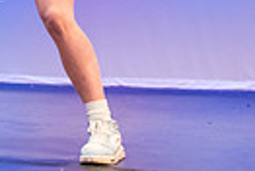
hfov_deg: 18.0
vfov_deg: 11.8
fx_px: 753
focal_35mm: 106
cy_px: -154
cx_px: -70
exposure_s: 1/320
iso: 4000
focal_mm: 24
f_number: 3.2
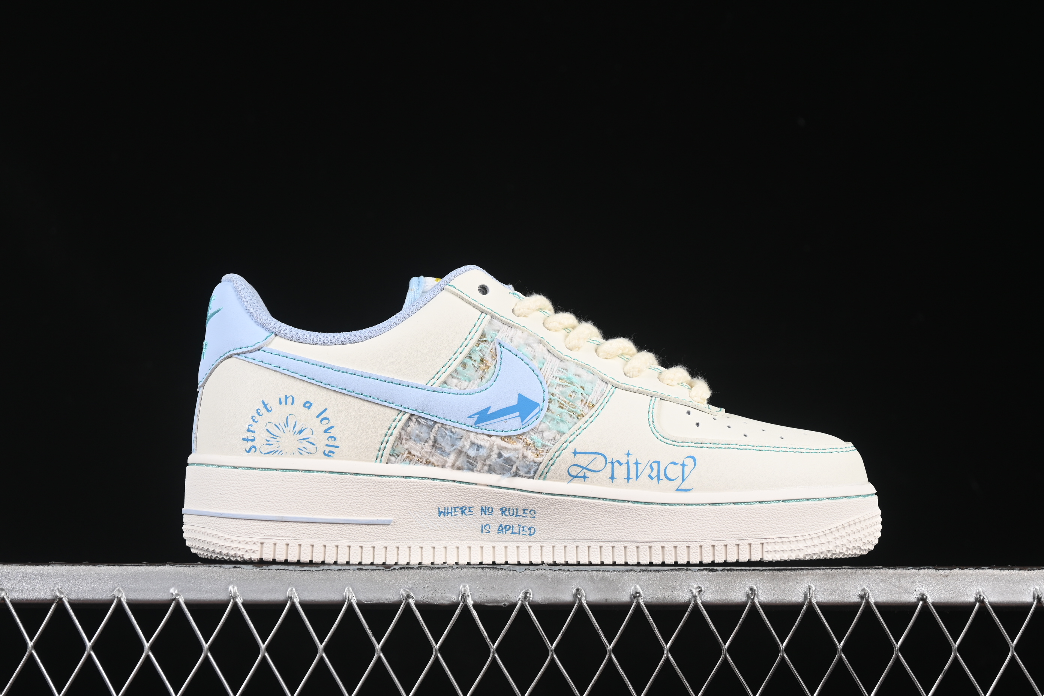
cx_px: 522
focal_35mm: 75
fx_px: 2175
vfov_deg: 18.2
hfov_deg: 27.0
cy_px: 348
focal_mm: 50
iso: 160
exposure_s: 1/80
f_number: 7.1
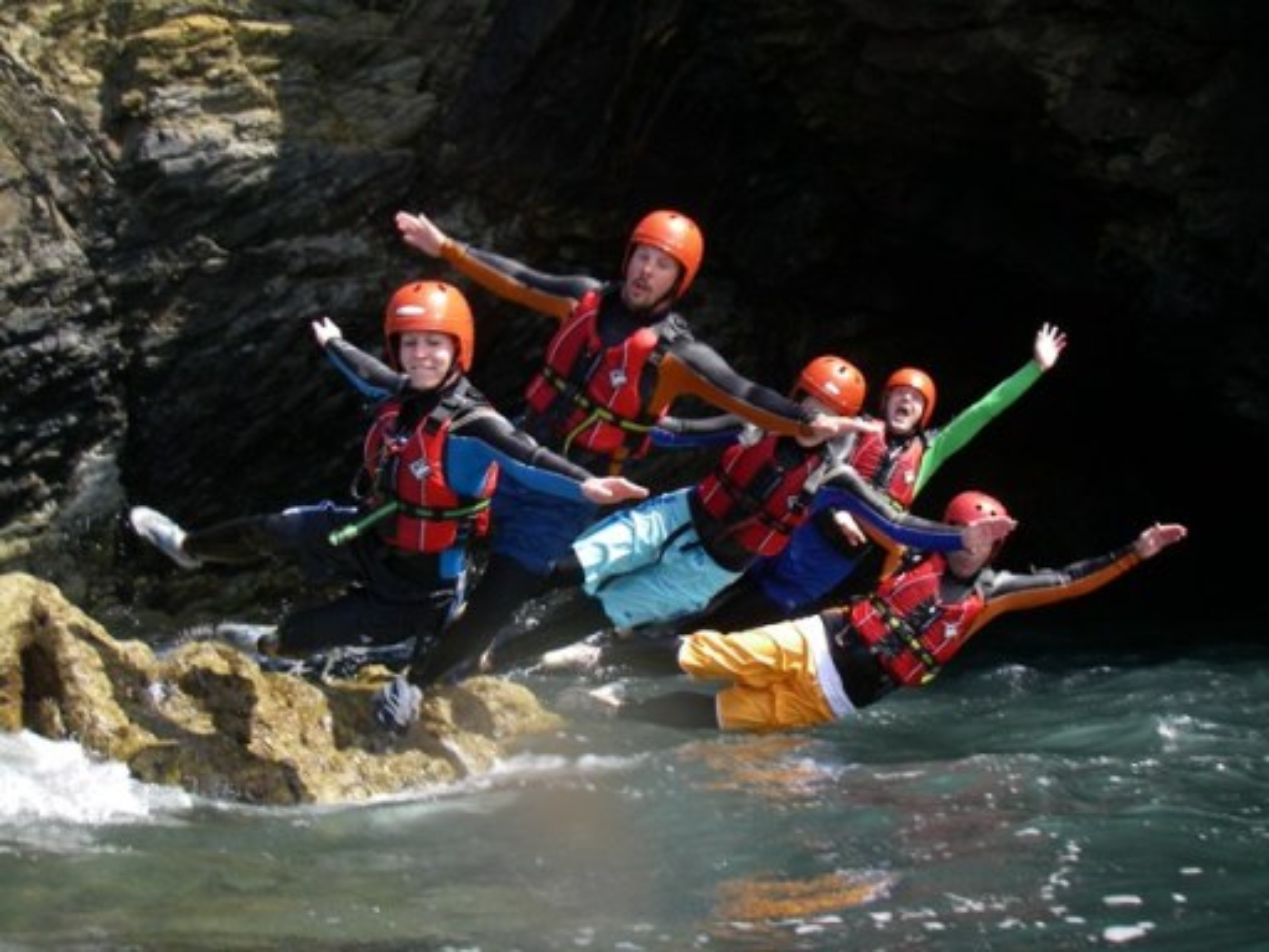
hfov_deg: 49.0
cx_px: 634
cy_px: 476
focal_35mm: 38
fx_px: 1393
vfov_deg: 37.7
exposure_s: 1/250
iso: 64
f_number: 3.3
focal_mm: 6.3
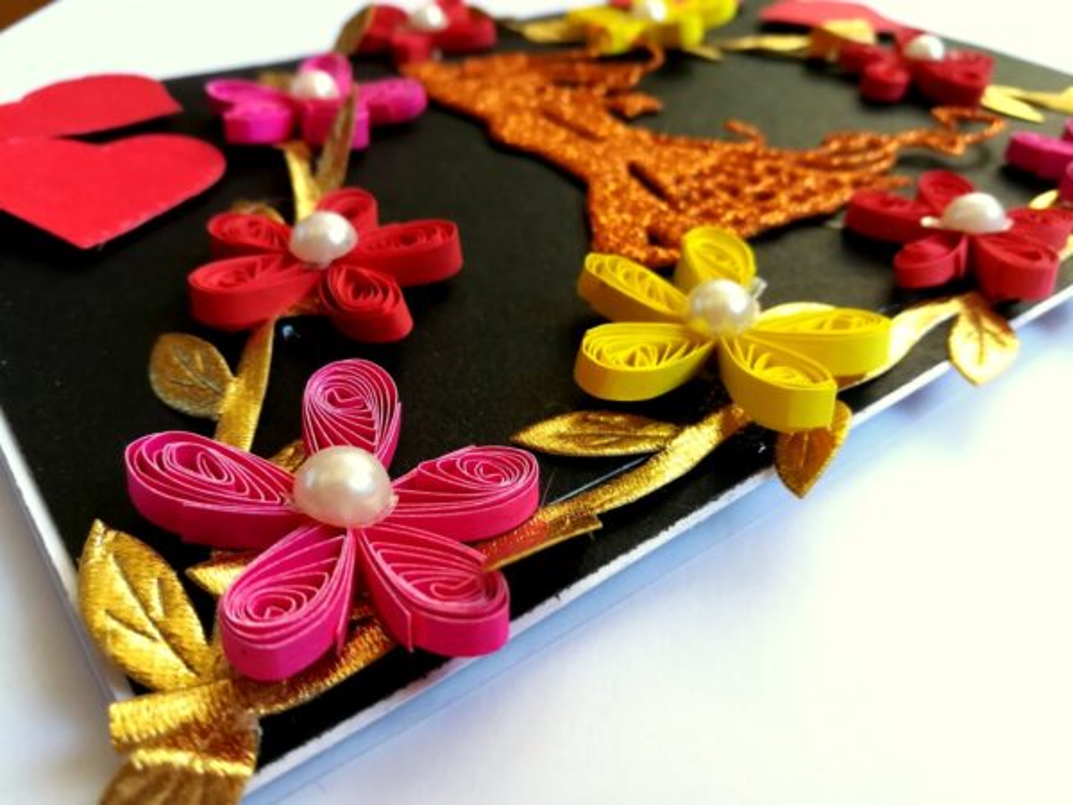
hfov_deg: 67.3
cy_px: 402
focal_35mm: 26
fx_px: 806
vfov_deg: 53.1
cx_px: 536
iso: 80
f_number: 2.2
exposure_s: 1/33.3
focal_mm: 3.83
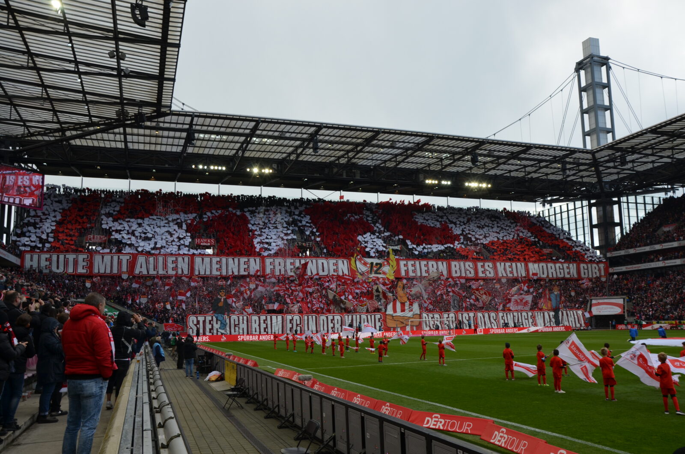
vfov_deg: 41.5
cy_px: 227
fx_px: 598
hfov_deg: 59.6
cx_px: 342
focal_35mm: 32
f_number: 8
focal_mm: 21
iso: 200
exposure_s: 1/250
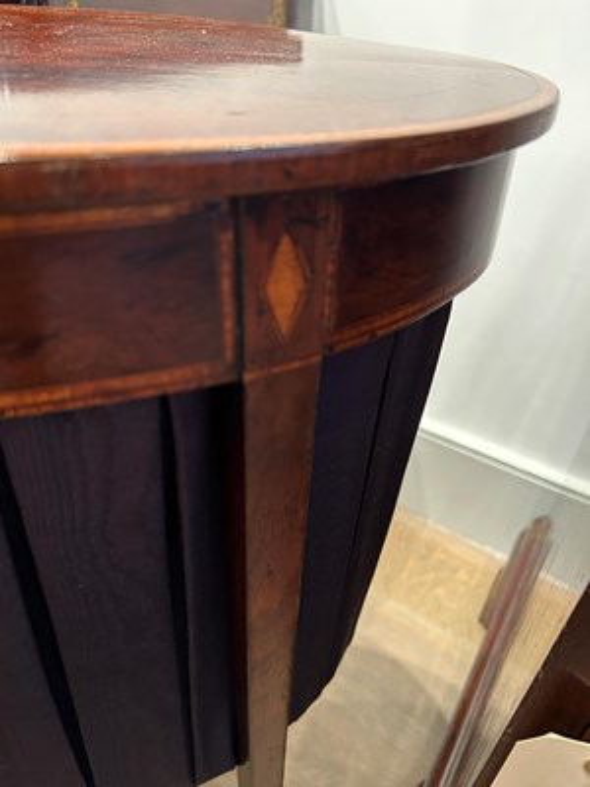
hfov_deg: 53.1
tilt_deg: -36.2
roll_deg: -5.7
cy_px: 394
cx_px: 295
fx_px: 591
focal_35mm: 26
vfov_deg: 67.3
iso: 250
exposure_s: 1/60
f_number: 1.5
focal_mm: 5.7
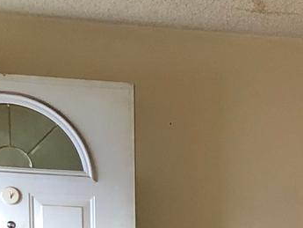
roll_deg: -1.2
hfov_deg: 10.7
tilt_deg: -8.2
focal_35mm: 166
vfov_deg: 8.2
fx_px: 1454
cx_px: 647
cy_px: 566
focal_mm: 3.99
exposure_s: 1/20
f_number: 1.8
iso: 40
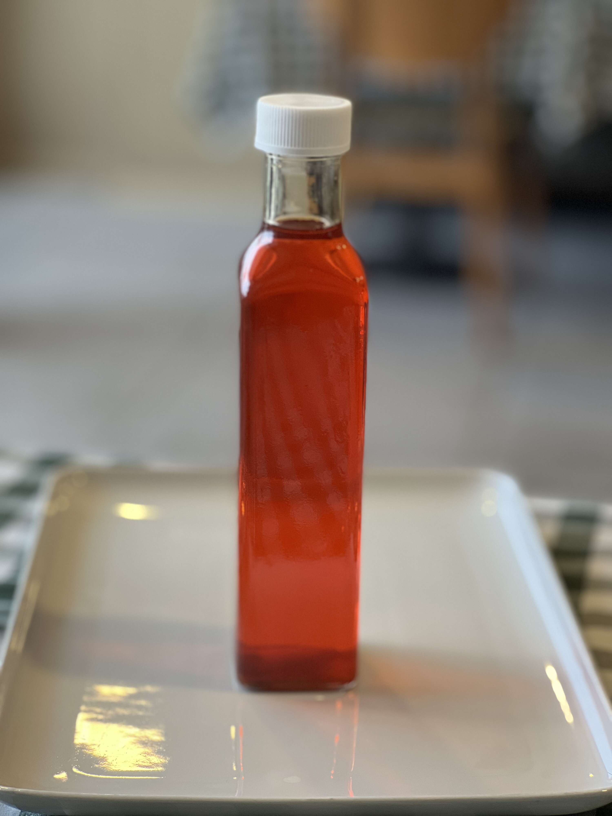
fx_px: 1815
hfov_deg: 19.1
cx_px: 306
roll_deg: -1.2
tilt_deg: -16.8
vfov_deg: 25.3
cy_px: 408
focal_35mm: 77
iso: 160
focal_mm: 9
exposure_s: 1/33
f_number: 2.8
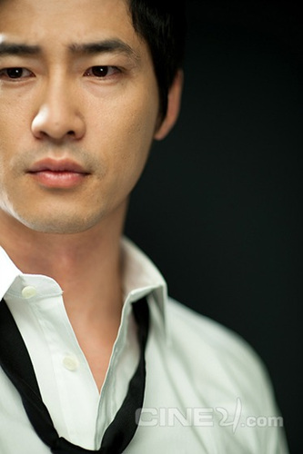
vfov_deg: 23.9
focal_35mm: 85
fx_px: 1074
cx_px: 152
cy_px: 227
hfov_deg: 16.1
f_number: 1.4
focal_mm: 85
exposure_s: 1/125
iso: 100
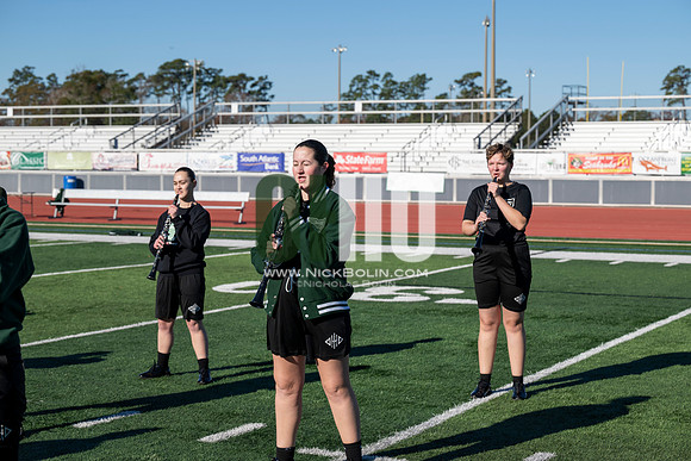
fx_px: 1344
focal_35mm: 70
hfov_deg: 28.8
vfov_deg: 19.5
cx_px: 346
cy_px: 230
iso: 250
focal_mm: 70
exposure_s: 1/2000
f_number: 5
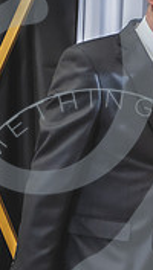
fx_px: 1071
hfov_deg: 8.1
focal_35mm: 149
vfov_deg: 14.4
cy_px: 114
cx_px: 167
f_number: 2.8
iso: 1600
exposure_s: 1/250
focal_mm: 56
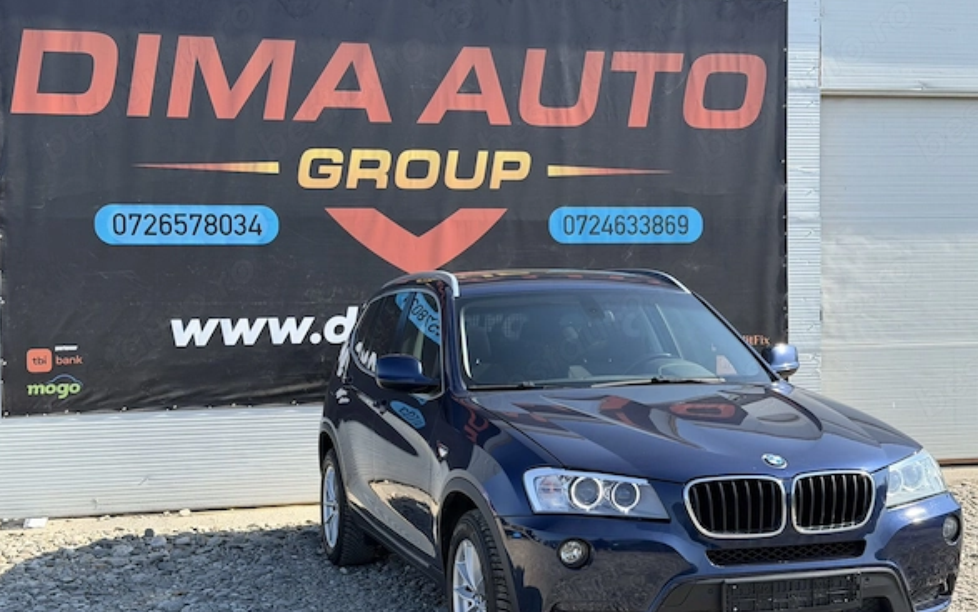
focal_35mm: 52
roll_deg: +1.0
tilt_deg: -1.5
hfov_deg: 38.9
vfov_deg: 24.8
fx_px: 1386
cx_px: 495
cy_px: 357
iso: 64
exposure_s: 1/1456
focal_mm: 6.76
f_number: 1.78
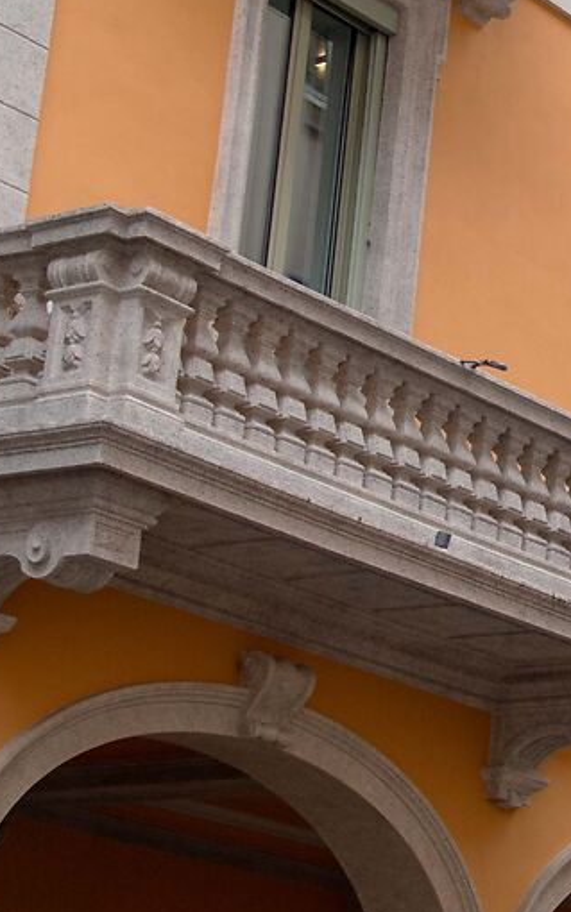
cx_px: 834
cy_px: 379
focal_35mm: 115
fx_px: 2862
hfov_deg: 11.0
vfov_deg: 18.1
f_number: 4
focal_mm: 24
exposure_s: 1/125
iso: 160
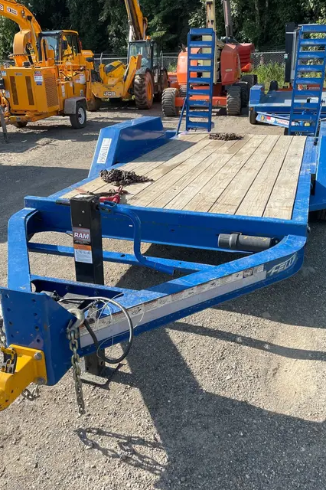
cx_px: 165
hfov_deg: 42.3
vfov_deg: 60.3
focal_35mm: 31
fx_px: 422
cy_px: 238
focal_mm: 4.2
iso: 32
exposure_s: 1/1383
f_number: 1.6
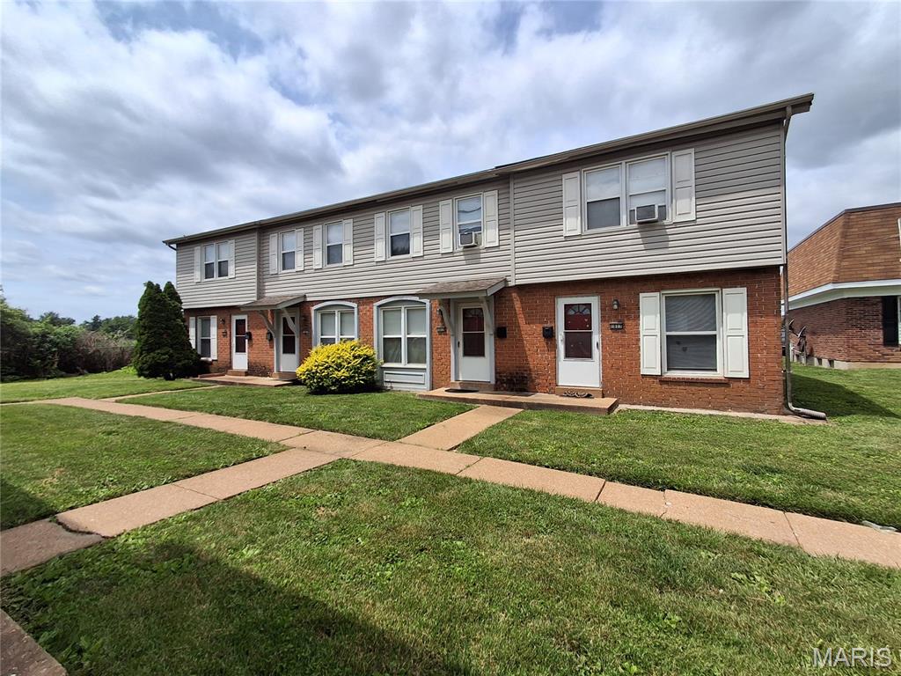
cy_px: 338
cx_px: 450
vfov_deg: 78.1
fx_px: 416
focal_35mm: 16
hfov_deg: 94.5
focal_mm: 1.64
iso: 40
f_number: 2.2
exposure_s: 1/1658
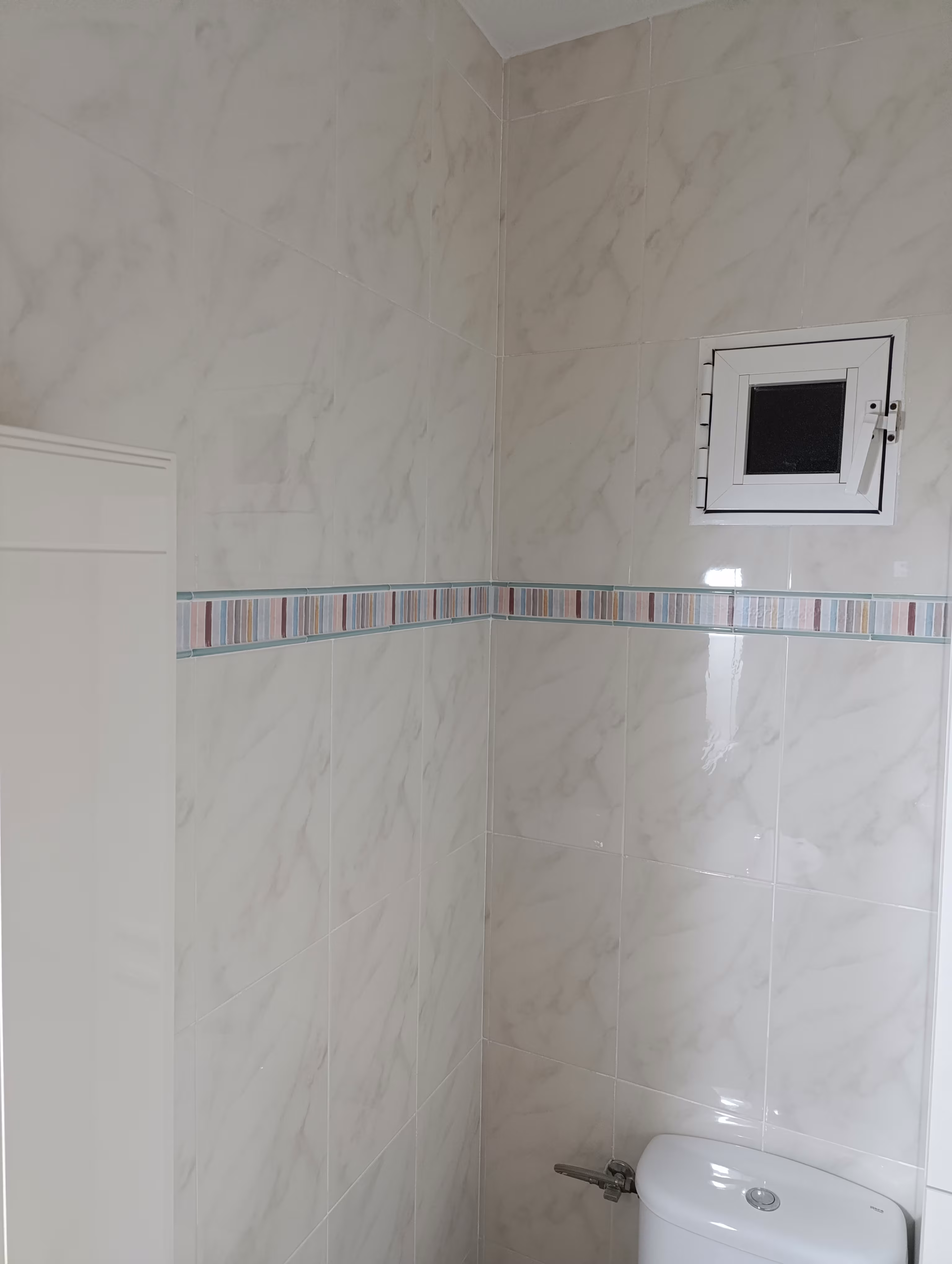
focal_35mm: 23
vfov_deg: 73.8
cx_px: 476
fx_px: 841
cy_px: 632
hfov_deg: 59.0
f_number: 1.6
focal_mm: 6.14
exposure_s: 1/50
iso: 1250
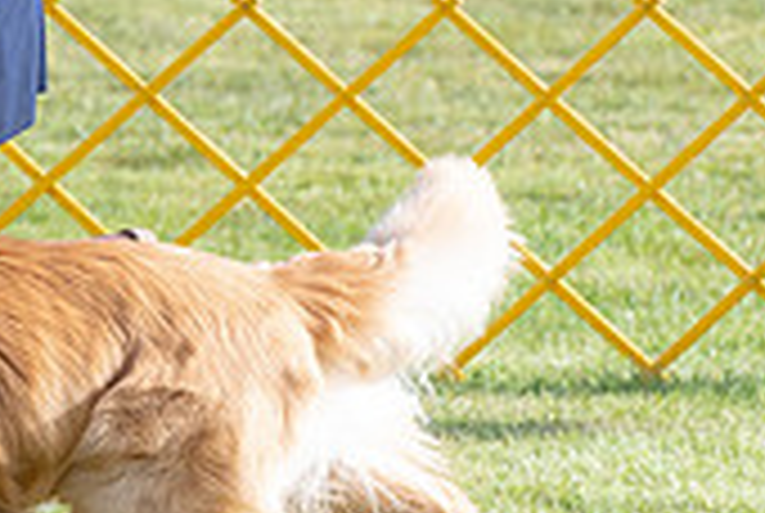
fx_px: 11239
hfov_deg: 3.9
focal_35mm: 528
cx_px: -207
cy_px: 56
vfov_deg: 2.6
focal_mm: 155
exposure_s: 1/1250
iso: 400
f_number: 5.6
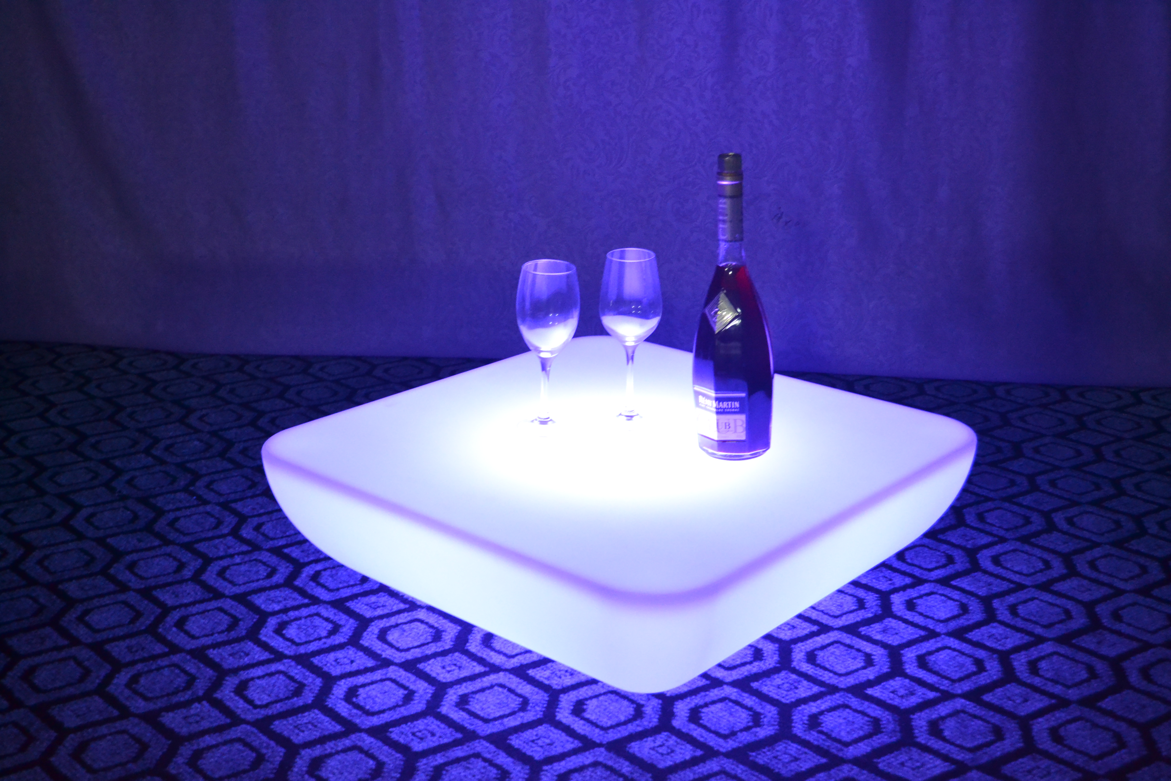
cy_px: 390
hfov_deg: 45.0
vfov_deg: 30.8
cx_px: 586
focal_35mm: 44
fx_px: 1415
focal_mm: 29
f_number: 4.5
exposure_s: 1/15
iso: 2500
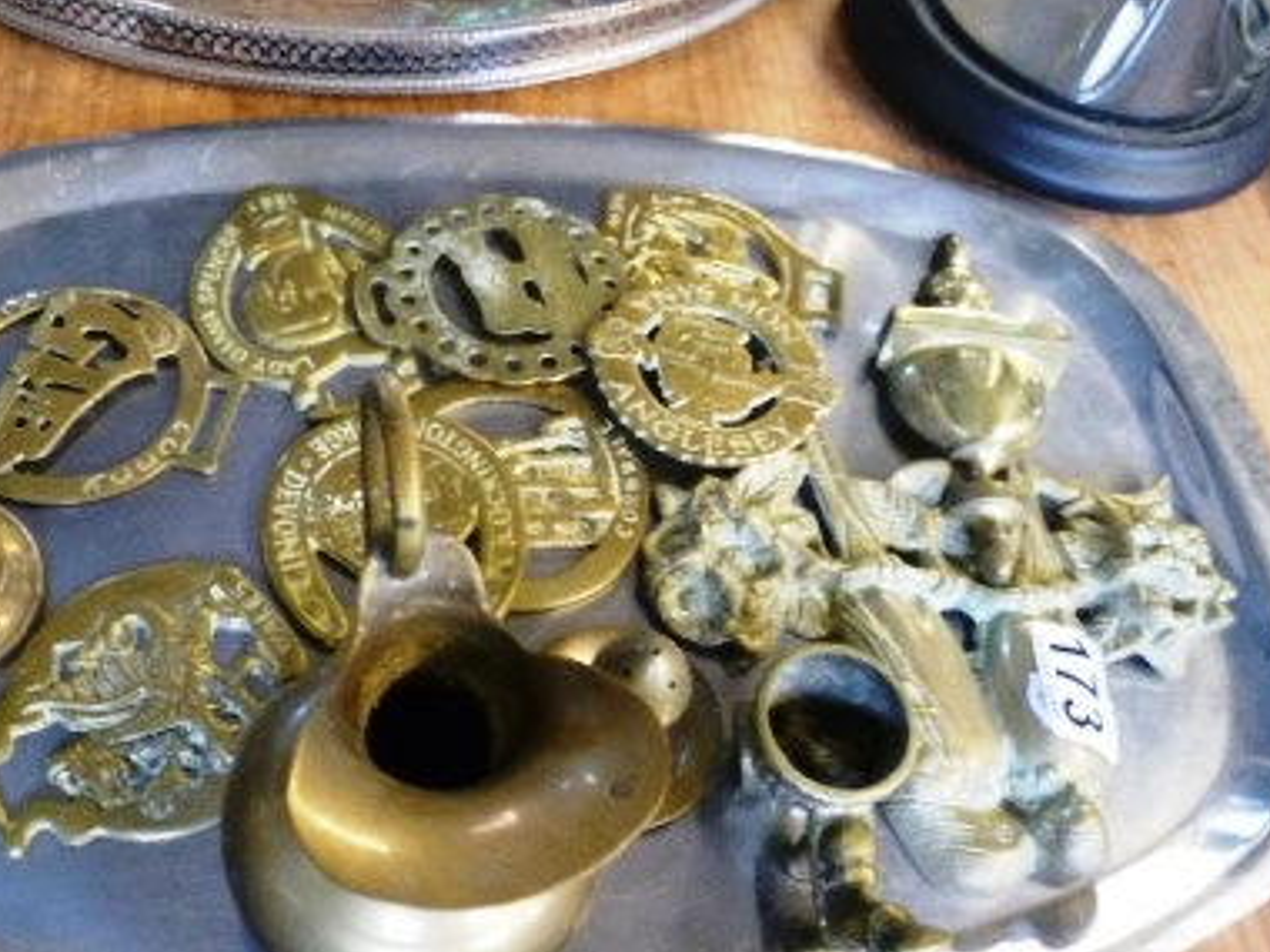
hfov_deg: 55.2
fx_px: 1211
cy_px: 498
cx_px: 565
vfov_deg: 42.9
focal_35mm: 33
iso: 400
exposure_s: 1/20
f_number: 2.8
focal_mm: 5
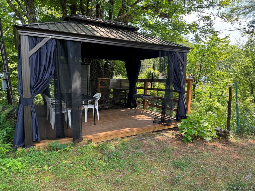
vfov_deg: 56.8
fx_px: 177
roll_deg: +0.3
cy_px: 96
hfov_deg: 71.6
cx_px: 128
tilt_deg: -5.8
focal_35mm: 24
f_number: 1.78
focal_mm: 6.76
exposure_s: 1/237
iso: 64
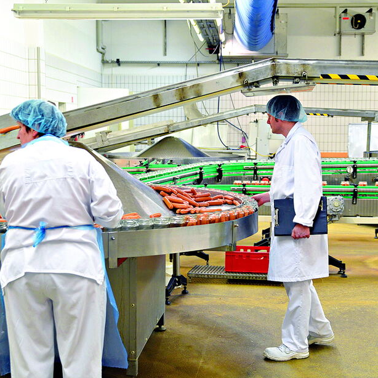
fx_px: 717
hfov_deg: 29.5
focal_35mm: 58
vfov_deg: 29.6
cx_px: 207
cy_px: 190
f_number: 3.5
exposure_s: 1/100
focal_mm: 45
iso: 2000
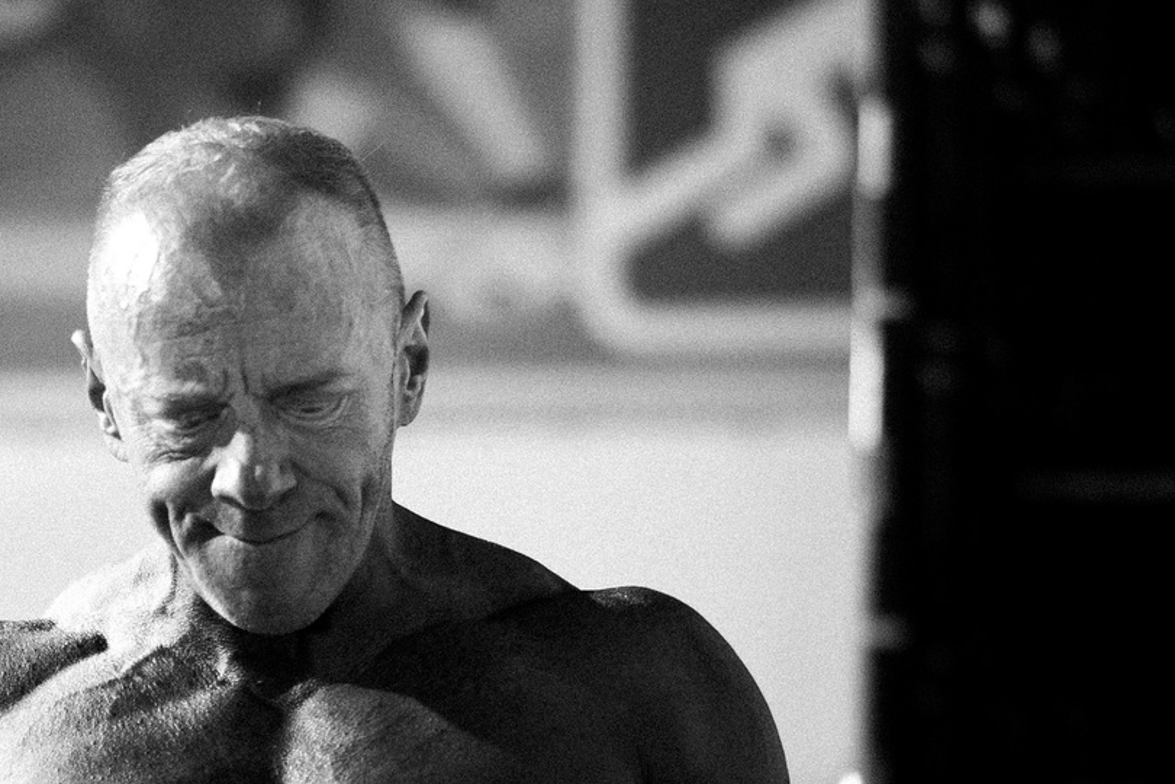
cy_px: 930
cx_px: 369
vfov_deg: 7.9
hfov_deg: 11.9
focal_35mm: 172
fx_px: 5613
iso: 1250
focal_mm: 50
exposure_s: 1/500
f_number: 1.4
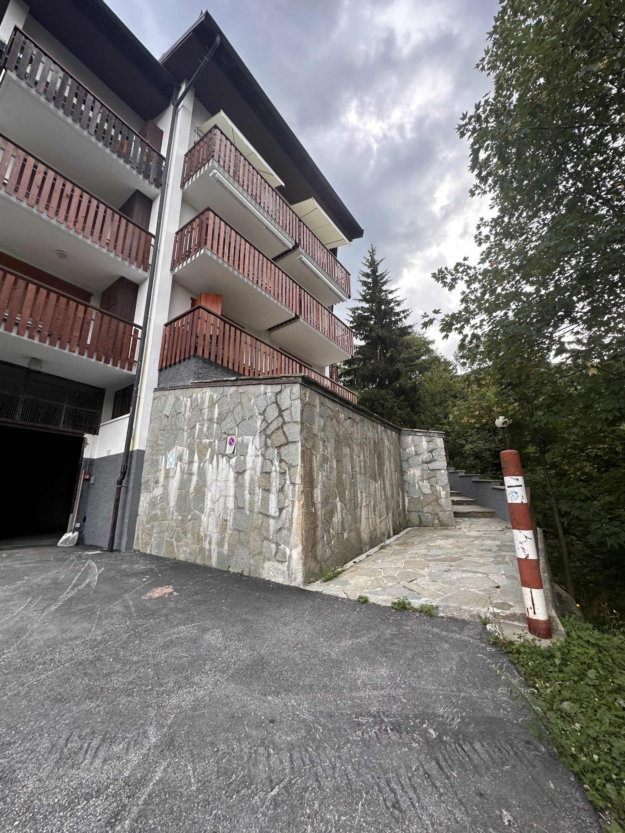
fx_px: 337
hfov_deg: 85.7
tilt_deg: +16.6
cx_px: 312
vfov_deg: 102.1
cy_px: 416
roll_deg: +1.0
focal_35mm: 14
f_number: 2.2
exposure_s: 1/145
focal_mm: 2.22
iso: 40
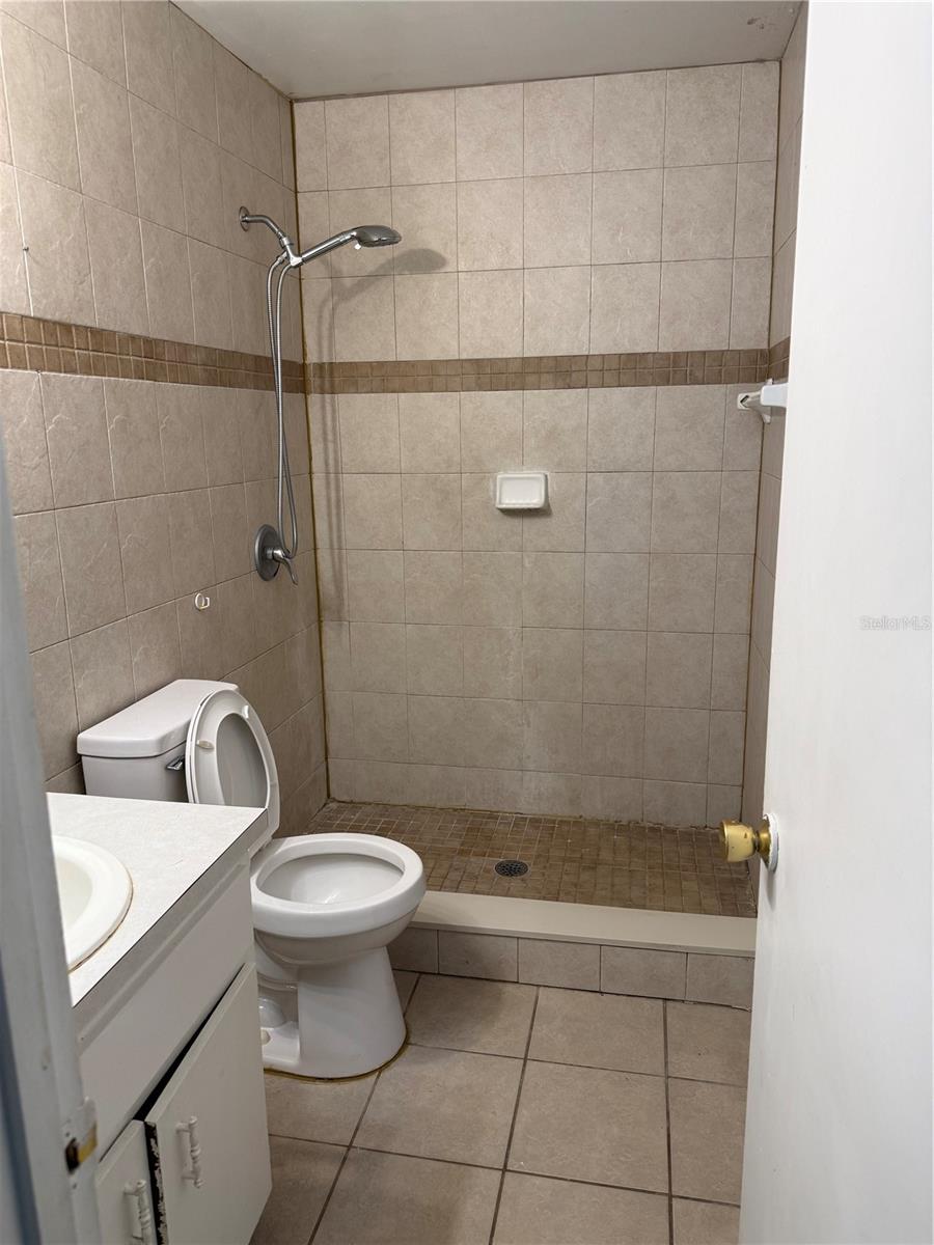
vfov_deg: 71.6
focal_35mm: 24
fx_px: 863
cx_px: 467
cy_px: 622
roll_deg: +0.0
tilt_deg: -12.1
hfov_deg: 56.8
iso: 100
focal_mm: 6.76
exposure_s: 1/120
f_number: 1.78
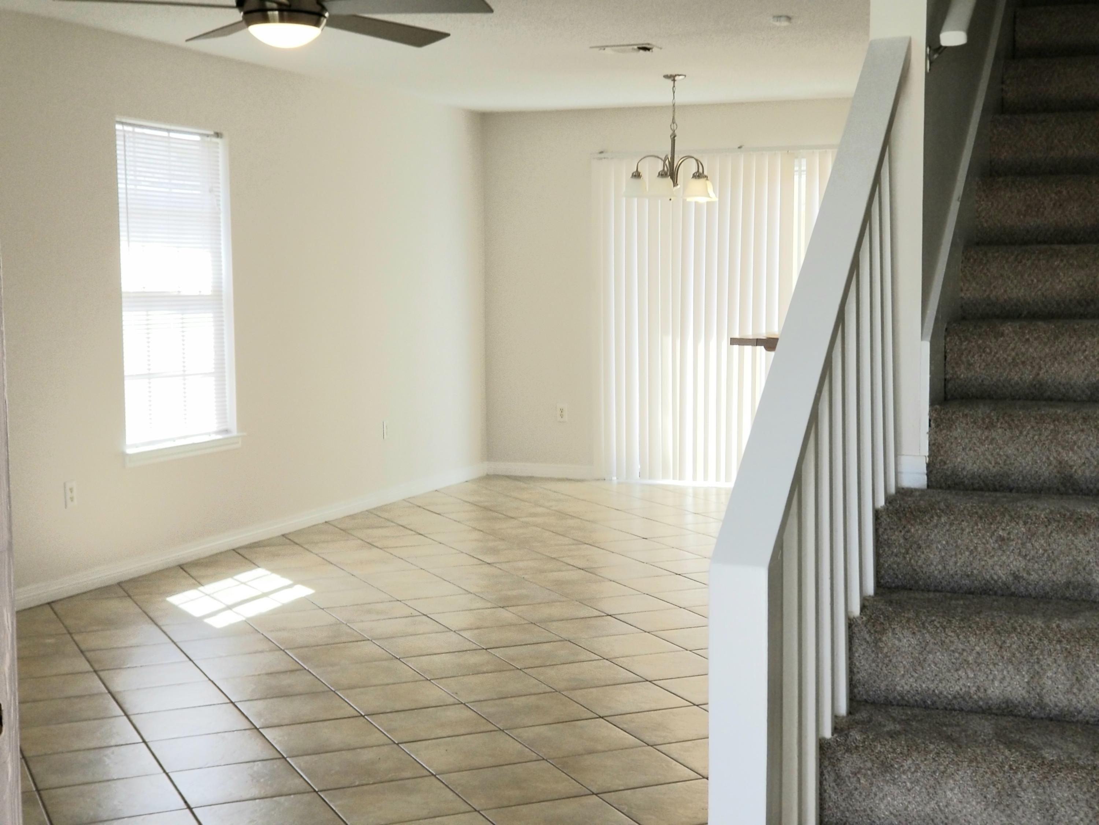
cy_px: 412
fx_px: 1651
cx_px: 550
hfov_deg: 36.8
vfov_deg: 28.0
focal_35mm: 52
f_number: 2.4
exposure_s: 1/60
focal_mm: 6
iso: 32
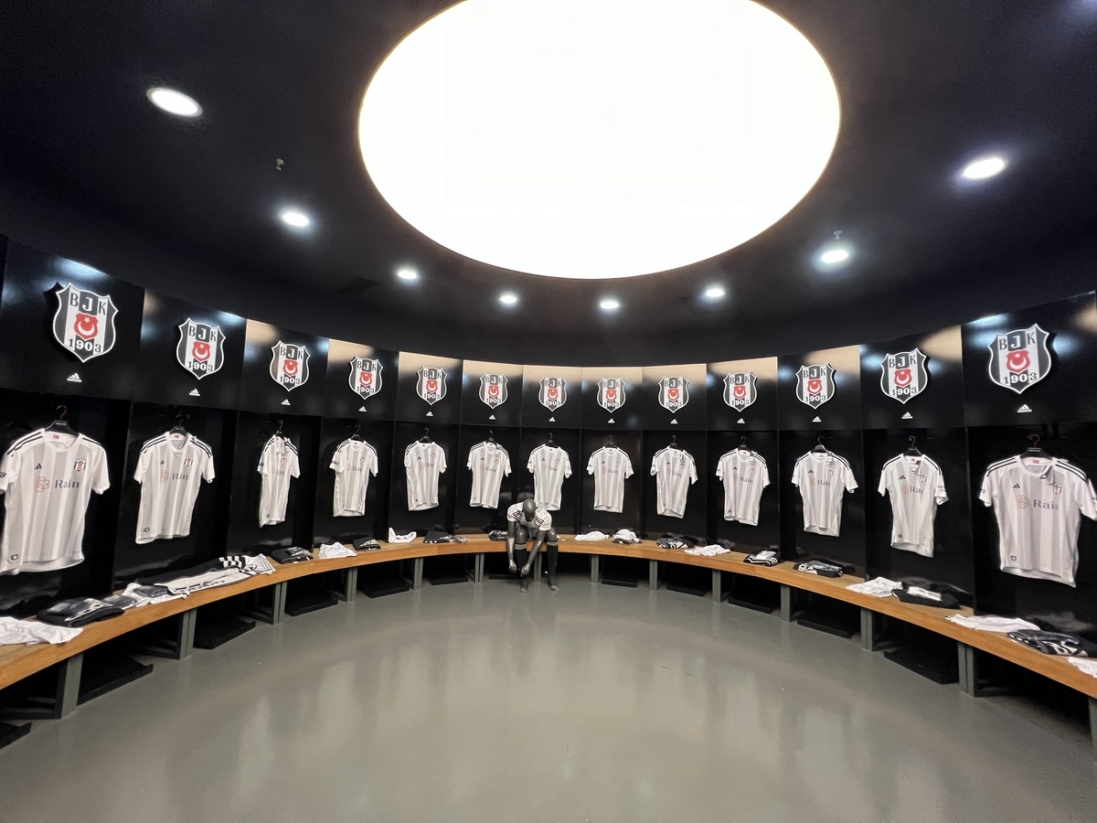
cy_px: 412
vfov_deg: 89.9
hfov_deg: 106.2
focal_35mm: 13
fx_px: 412
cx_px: 548
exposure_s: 1/50
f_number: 1.8
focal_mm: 1.57
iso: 320
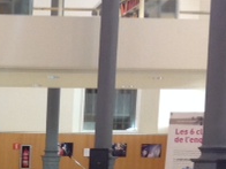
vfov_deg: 12.5
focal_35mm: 114
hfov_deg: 16.5
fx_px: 744
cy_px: 236
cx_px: -47
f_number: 2.4
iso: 200
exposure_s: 1/17
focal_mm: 4.28
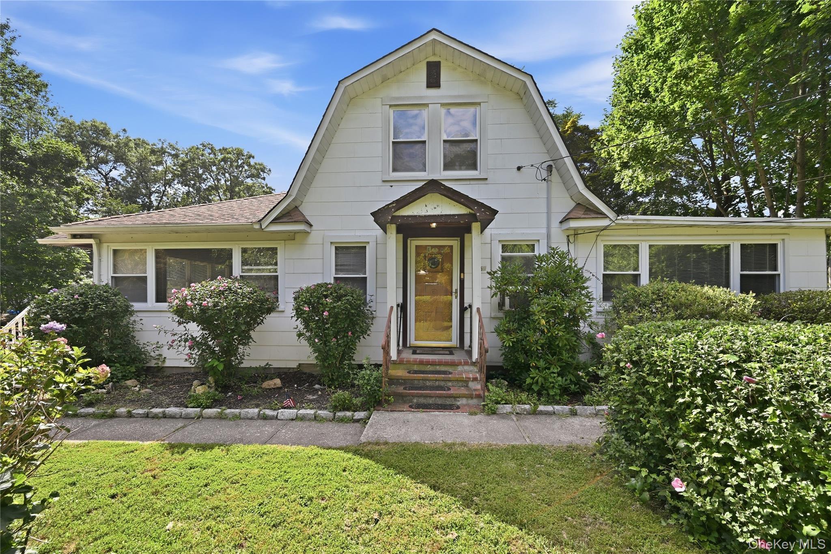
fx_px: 323
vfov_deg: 81.2
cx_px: 416
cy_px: 277
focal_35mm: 14
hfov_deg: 104.3
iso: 160
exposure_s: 1/250
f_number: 5.6
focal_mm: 14
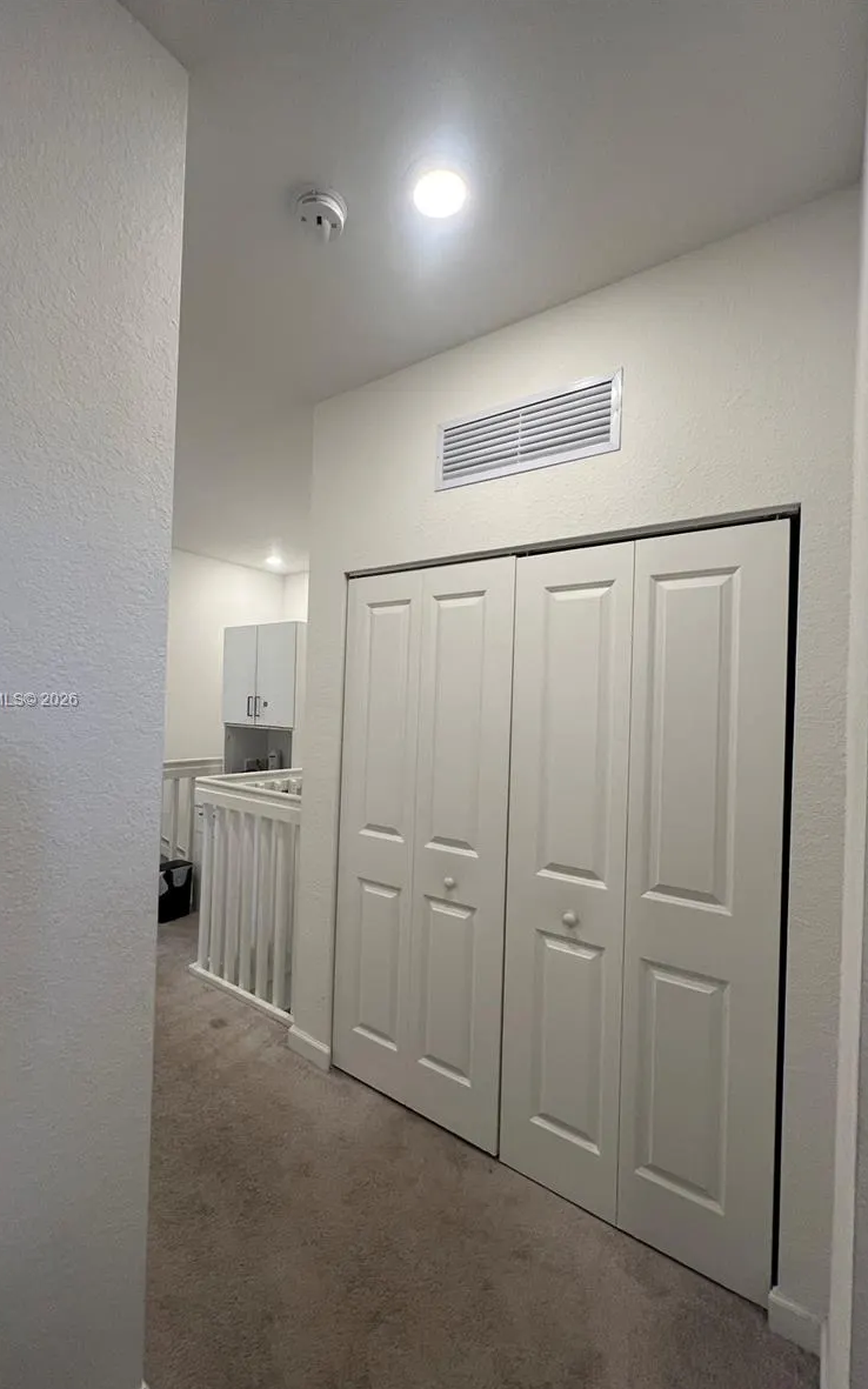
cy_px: 701
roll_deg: -2.2
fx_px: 530
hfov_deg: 78.4
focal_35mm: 14
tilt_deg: +0.3
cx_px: 389
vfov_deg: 105.3
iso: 160
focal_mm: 1.57
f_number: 1.8
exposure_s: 1/120
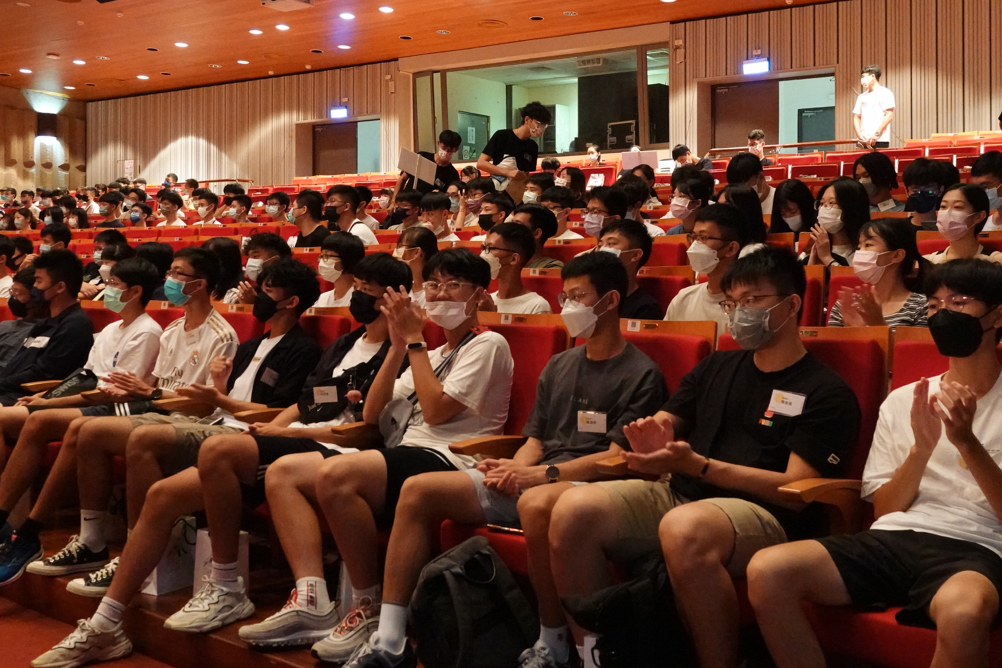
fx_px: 1141
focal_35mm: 41
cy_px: 256
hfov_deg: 47.4
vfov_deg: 32.5
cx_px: 532
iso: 4000
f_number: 2.8
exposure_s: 1/40
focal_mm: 11.51
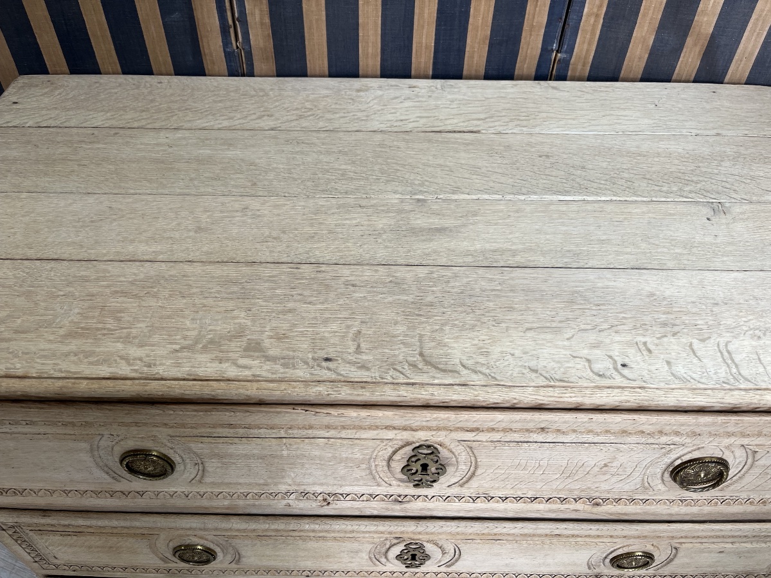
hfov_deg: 67.3
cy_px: 289
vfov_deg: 53.1
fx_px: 579
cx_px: 386
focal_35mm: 26
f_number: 1.6
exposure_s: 1/122
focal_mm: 5.1
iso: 50
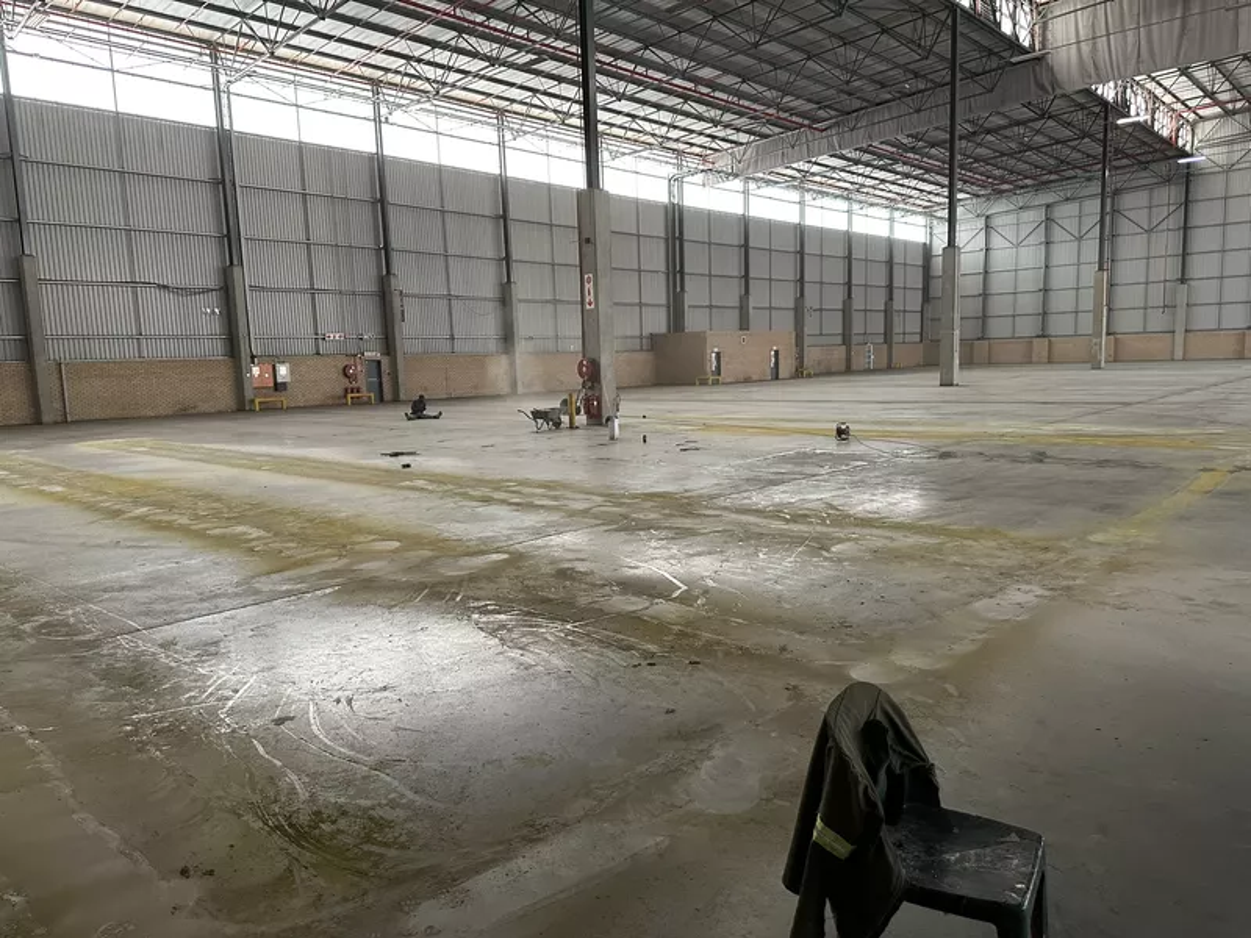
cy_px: 469
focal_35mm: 24
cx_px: 626
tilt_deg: -8.5
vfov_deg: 56.8
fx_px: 867
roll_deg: +1.4
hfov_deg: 71.6
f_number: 1.78
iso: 400
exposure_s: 1/60
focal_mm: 6.86
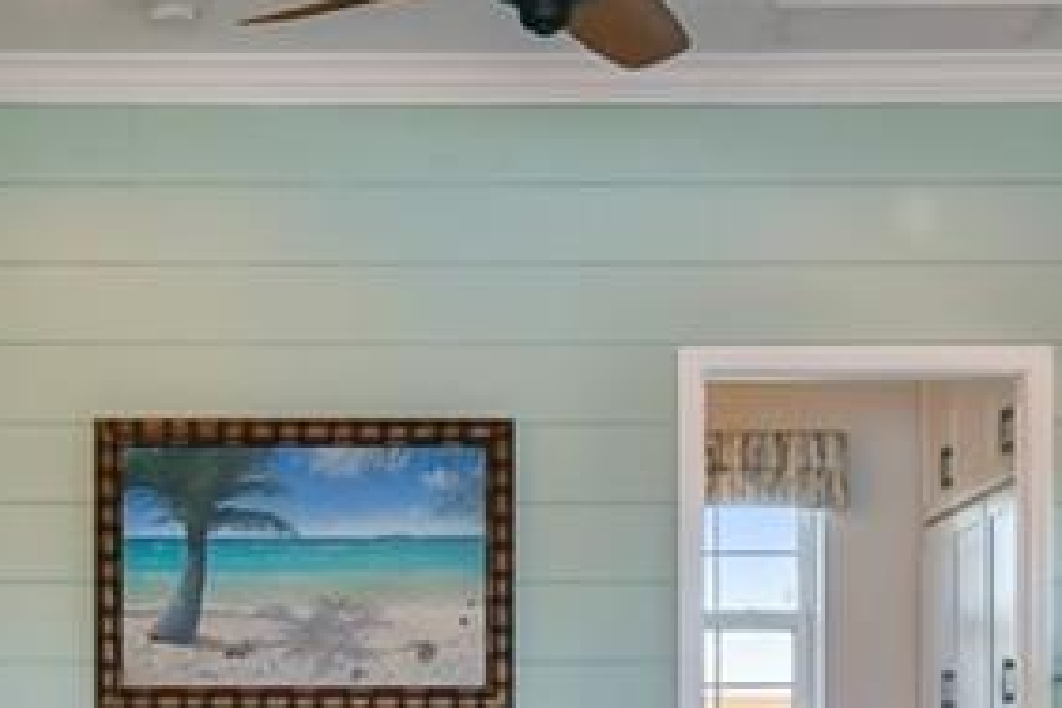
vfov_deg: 15.6
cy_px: 791
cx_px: 459
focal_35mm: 85
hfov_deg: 23.9
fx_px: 2507
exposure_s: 1/50
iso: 100
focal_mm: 10
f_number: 7.1
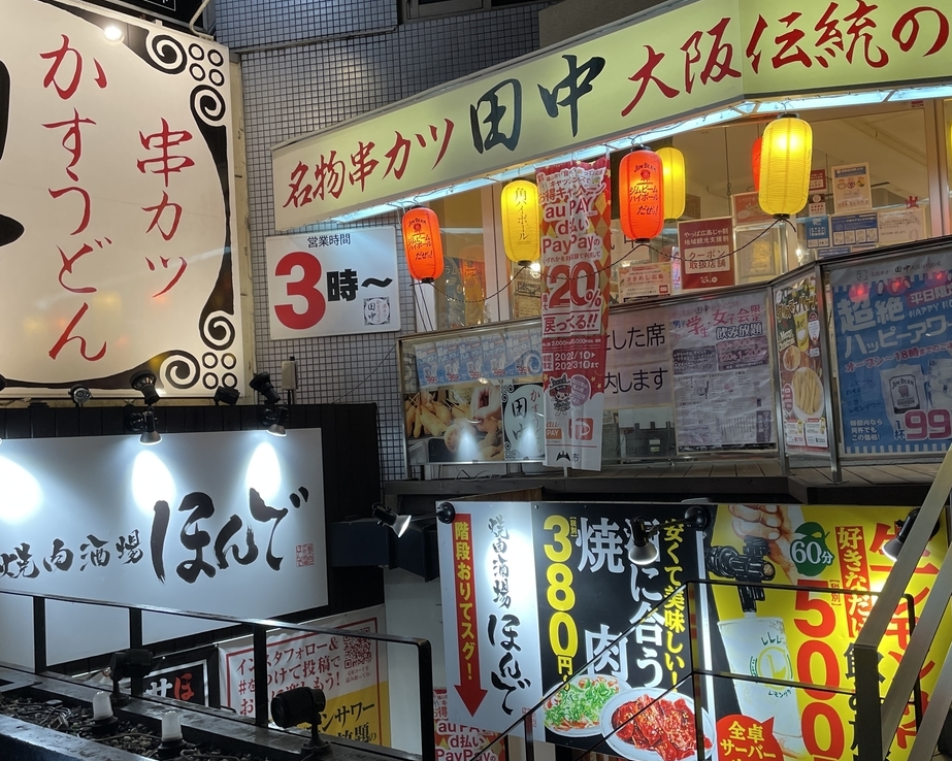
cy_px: 386
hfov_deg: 54.2
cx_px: 504
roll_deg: +2.2
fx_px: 930
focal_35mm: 33
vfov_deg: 44.5
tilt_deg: +2.2
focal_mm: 4.2
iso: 100
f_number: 1.6
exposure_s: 1/120
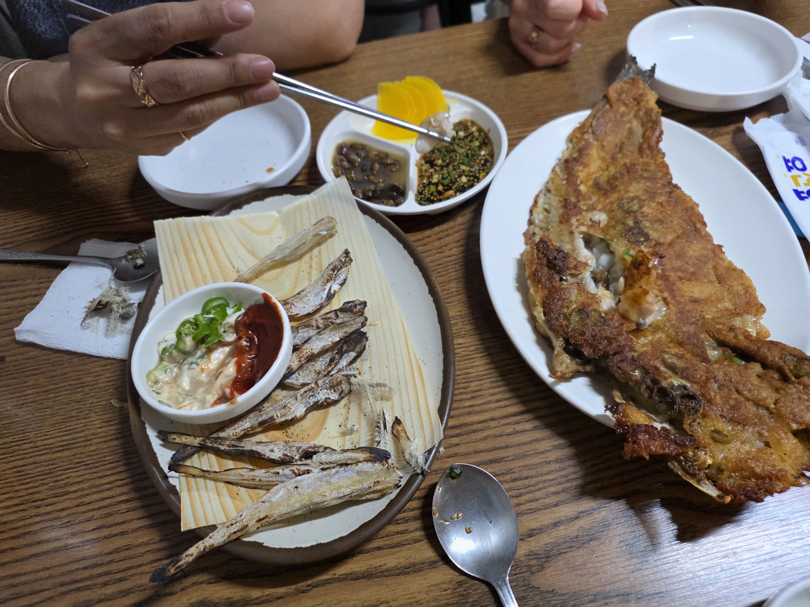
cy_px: 304
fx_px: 538
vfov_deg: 58.9
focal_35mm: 23
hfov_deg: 73.9
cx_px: 405
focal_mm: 6.25
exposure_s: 1/120
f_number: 1.7
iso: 400
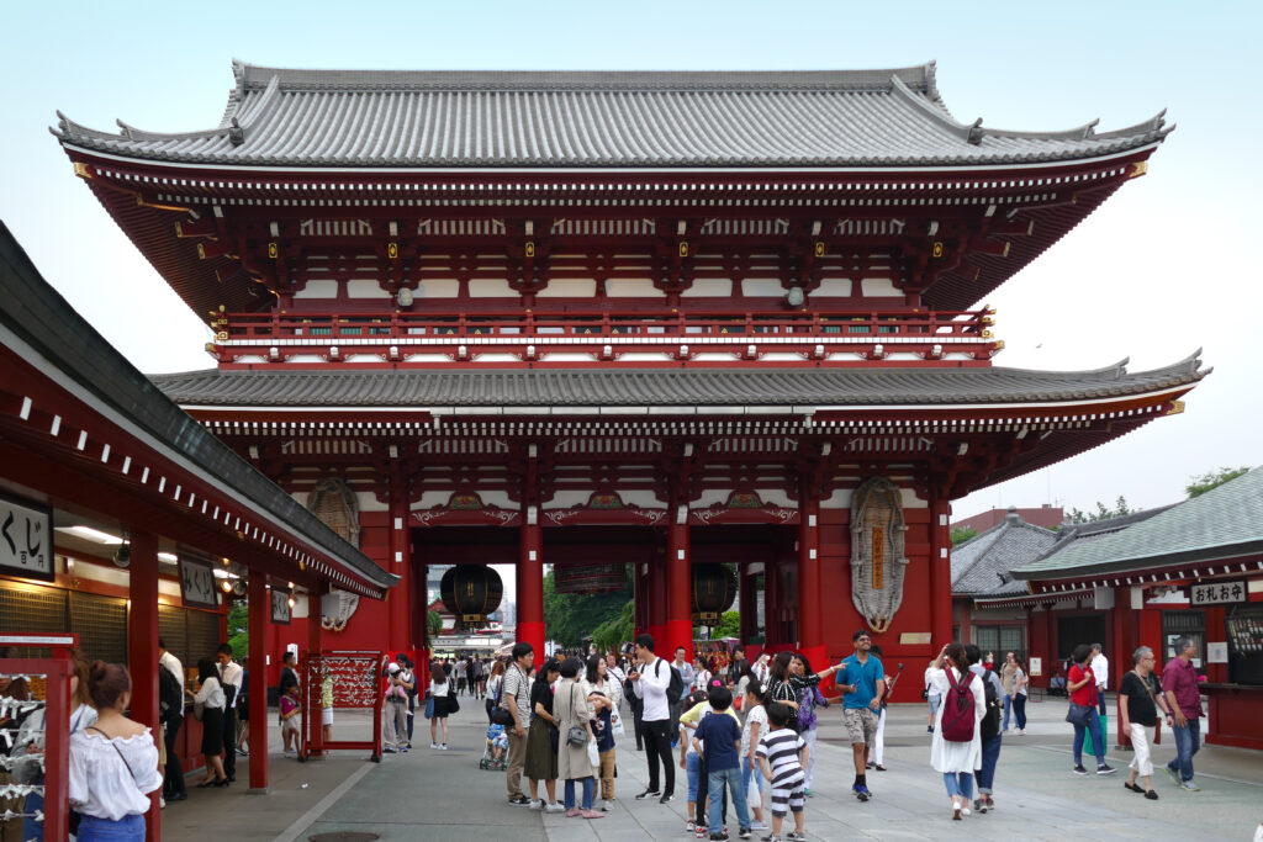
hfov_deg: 65.5
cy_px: 421
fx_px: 982
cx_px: 632
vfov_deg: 46.4
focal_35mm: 28
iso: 125
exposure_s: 1/100
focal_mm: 10.36
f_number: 2.9
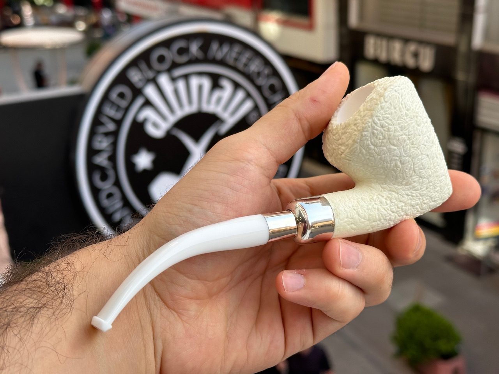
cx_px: 250
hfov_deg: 39.7
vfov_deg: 30.3
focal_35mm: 48
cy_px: 187
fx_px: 692
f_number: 1.78
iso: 64
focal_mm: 6.86
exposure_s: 1/850
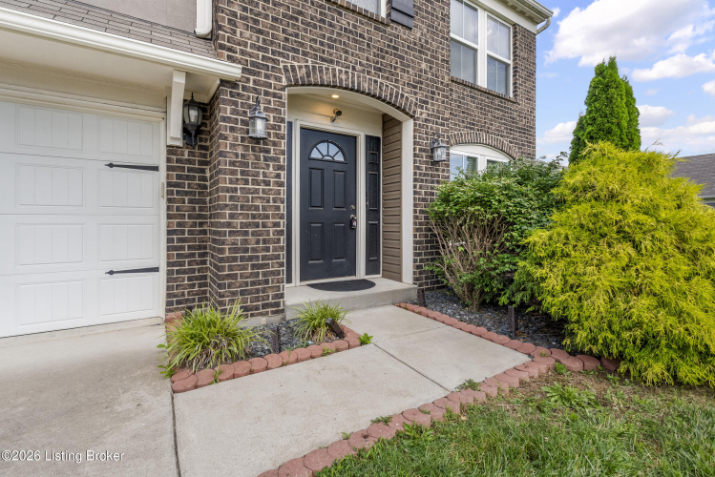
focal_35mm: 16
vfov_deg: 73.8
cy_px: 238
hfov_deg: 96.7
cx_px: 358
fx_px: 318
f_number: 11
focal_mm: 16
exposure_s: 1/200
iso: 400
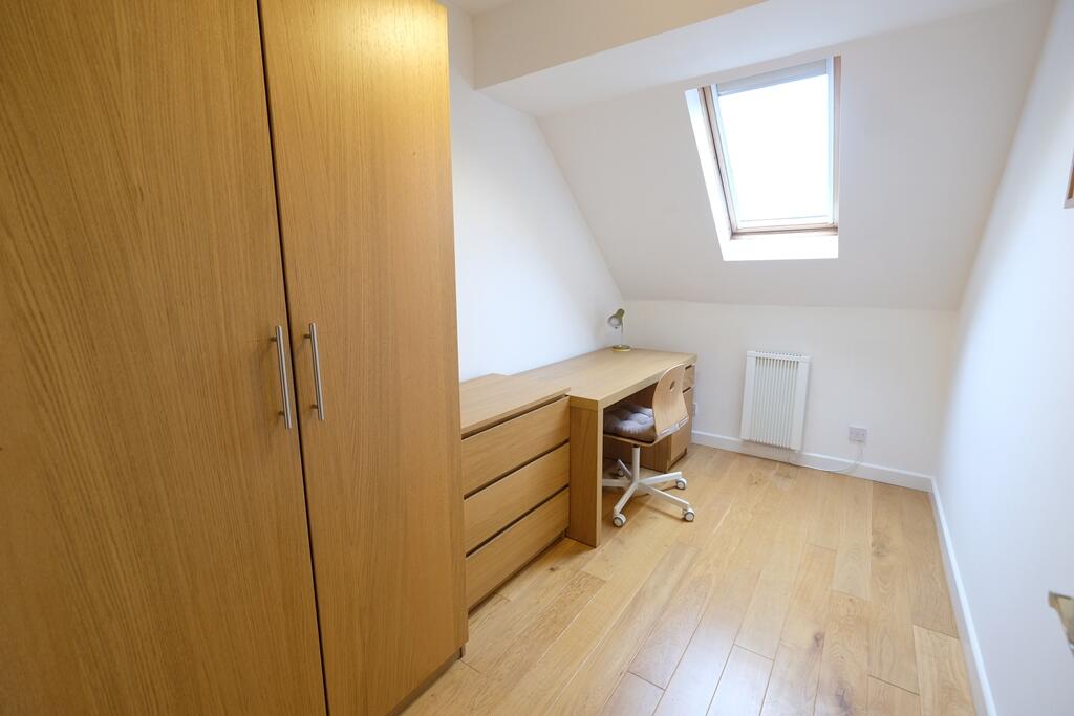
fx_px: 448
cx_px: 537
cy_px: 358
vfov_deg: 77.3
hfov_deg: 100.4
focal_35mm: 15
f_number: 4
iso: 800
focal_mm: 10
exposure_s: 1/40
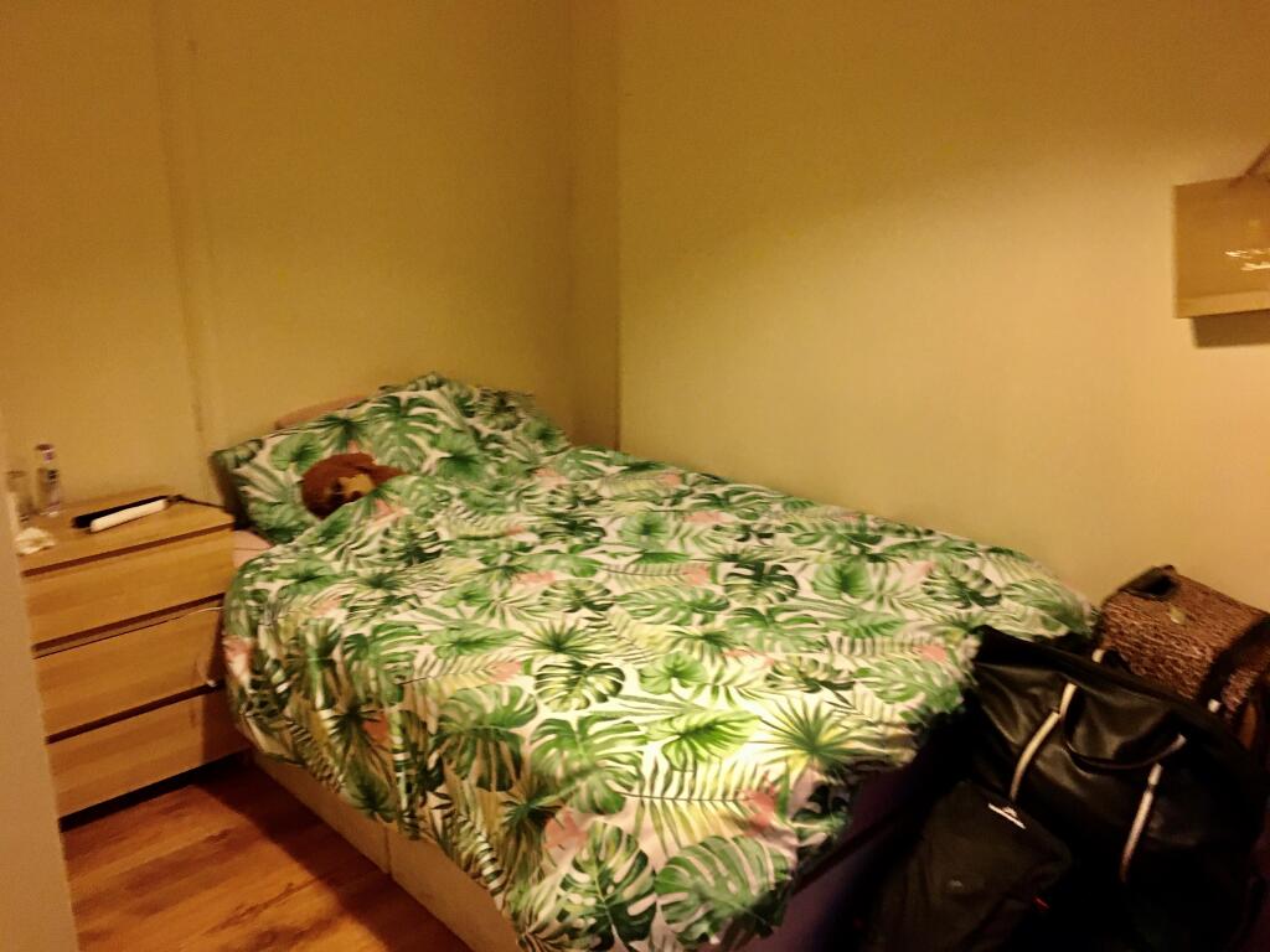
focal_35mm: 29
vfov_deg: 48.2
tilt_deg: -11.9
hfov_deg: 61.7
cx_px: 635
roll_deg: -3.6
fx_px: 1064
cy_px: 476
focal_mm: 4.15
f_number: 2.2
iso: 250
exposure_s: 1/17
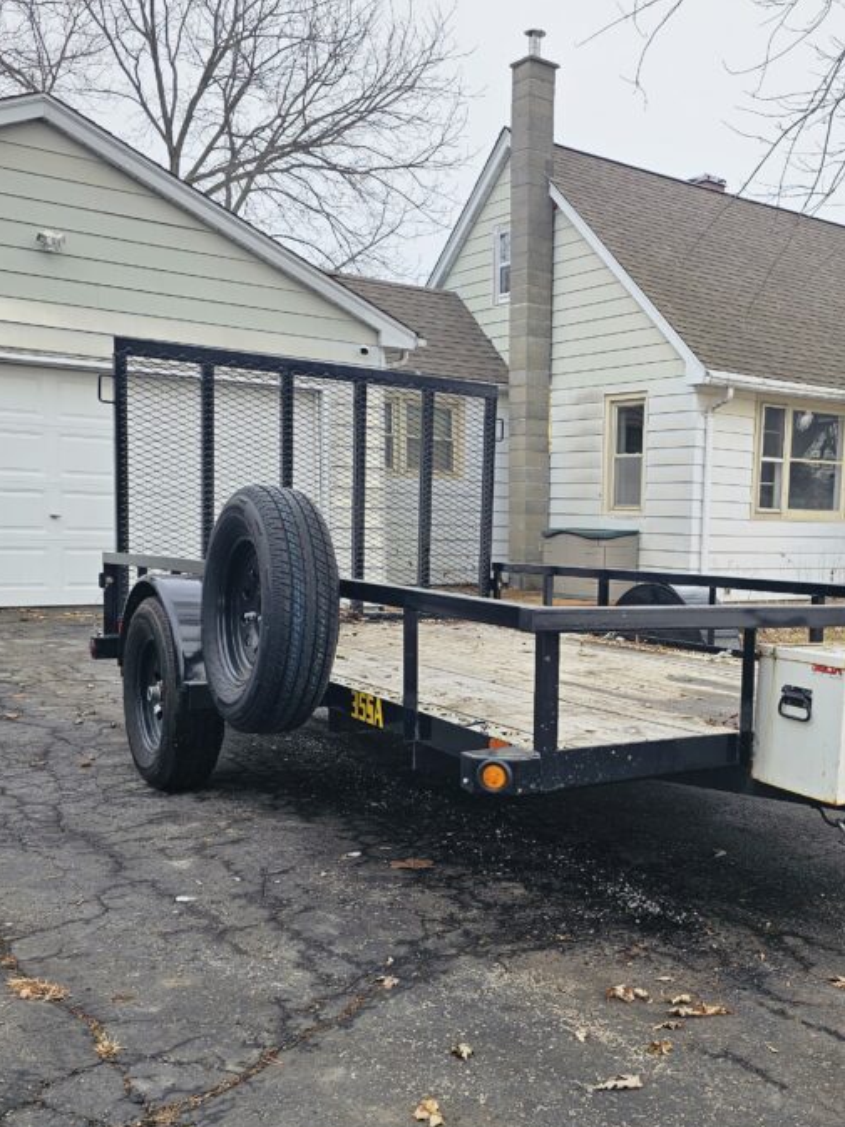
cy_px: 666
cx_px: 606
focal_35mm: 35
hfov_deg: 39.9
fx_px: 1139
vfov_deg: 52.3
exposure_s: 1/327
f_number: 1.7
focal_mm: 6.3
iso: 10
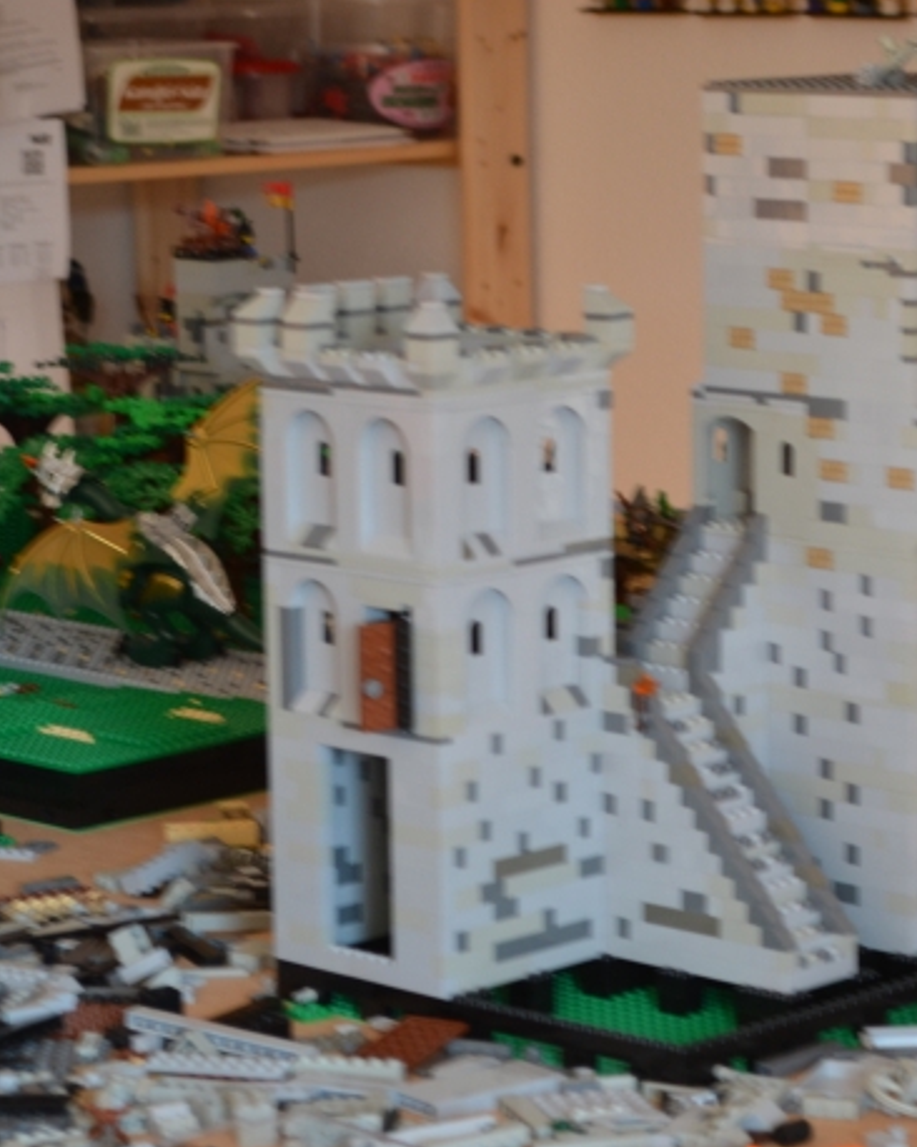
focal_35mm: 118
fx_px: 4006
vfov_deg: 16.3
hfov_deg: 13.0
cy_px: 590
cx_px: 692
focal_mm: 48
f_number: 5.3
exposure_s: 1/20
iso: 400
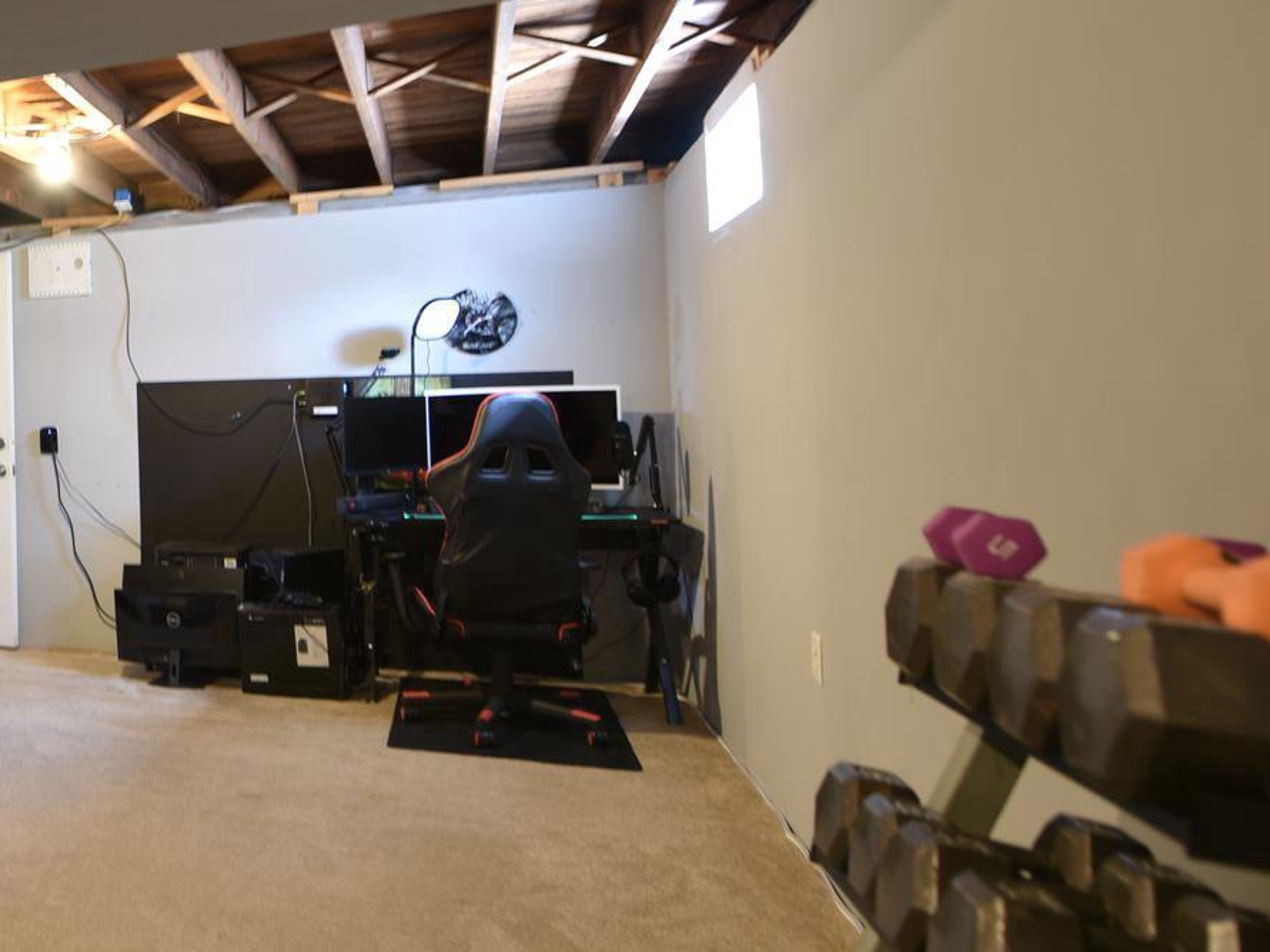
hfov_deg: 43.9
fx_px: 1137
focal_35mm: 31
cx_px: -147
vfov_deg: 45.1
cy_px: 362
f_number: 2.8
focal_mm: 14
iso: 125
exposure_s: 1/3
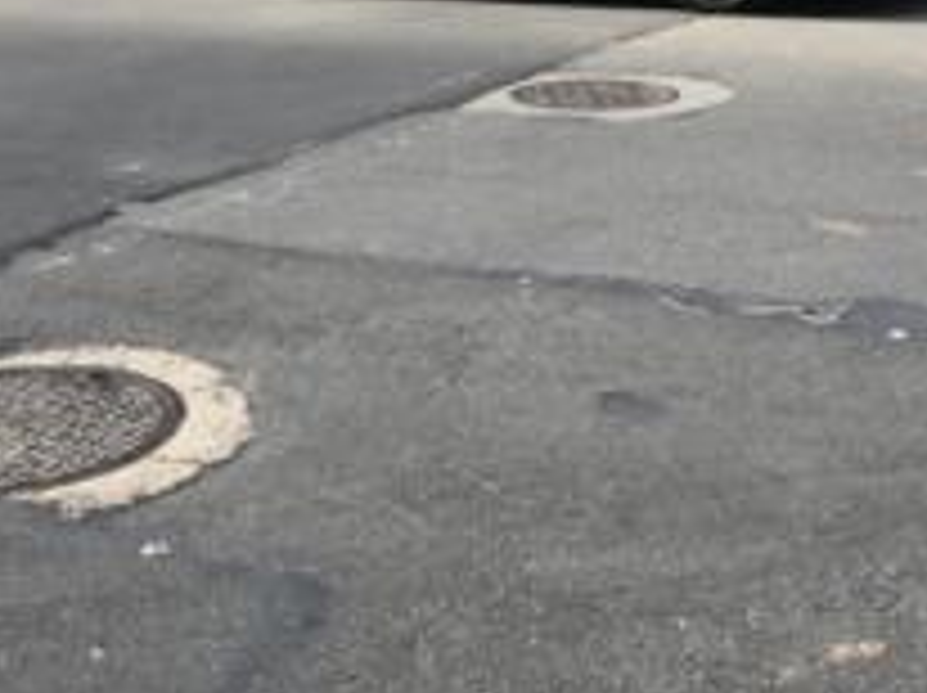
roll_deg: +1.7
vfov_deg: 20.4
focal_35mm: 68
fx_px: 1819
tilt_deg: -1.2
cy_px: -97
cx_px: 436
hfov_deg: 28.6
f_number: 1.8
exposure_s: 1/185
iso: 20
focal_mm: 3.99
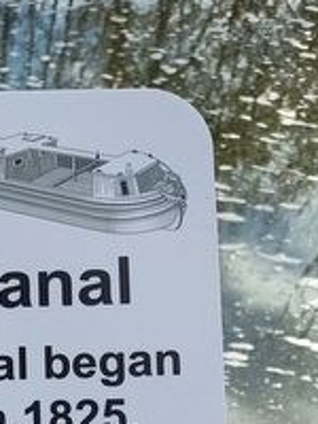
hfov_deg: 15.1
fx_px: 1127
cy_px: 767
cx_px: -125
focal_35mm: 92
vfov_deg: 17.3
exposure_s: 1/436
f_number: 1.8
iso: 100
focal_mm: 5.56
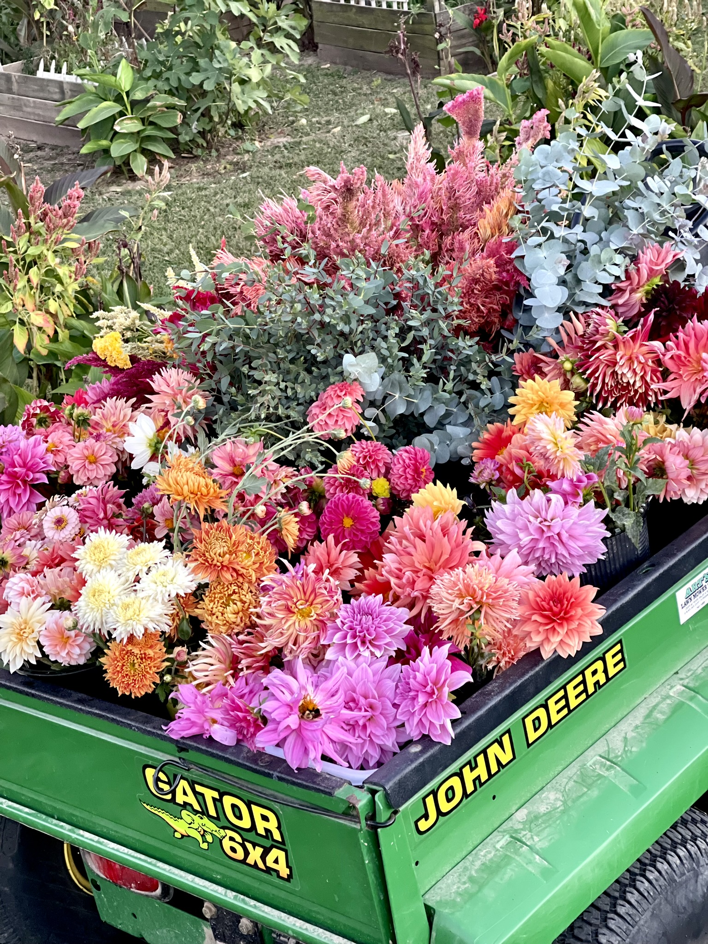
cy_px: 472
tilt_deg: -20.8
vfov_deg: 30.3
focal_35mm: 64
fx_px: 1745
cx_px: 354
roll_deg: +8.7
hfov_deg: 22.9
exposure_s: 1/40
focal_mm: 7.5
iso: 200
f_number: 2.2
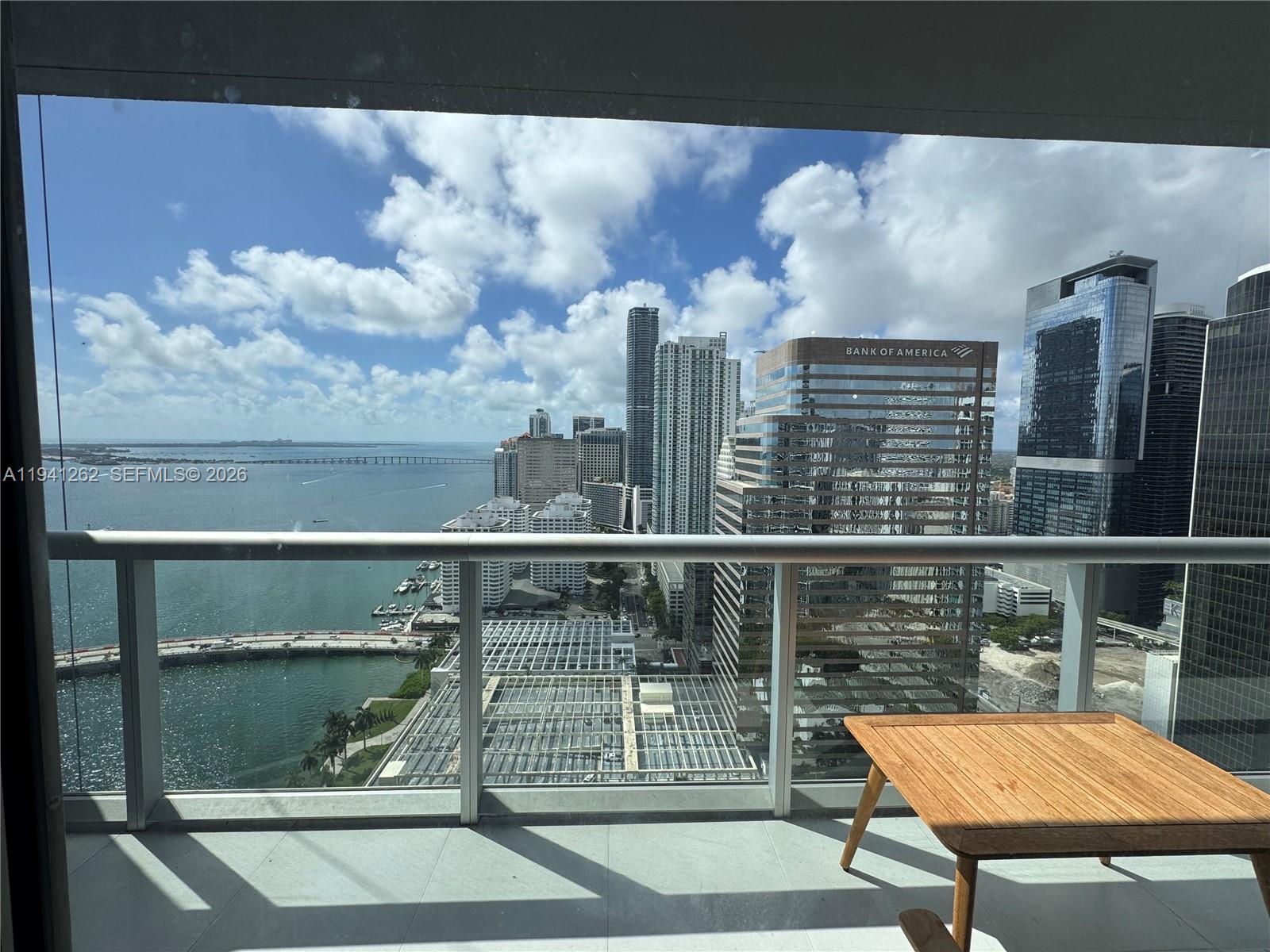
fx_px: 514
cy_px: 476
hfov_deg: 102.1
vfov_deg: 85.7
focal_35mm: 14
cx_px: 635
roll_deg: -1.2
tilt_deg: -4.0
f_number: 2.2
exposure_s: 1/1567
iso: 50
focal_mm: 2.22
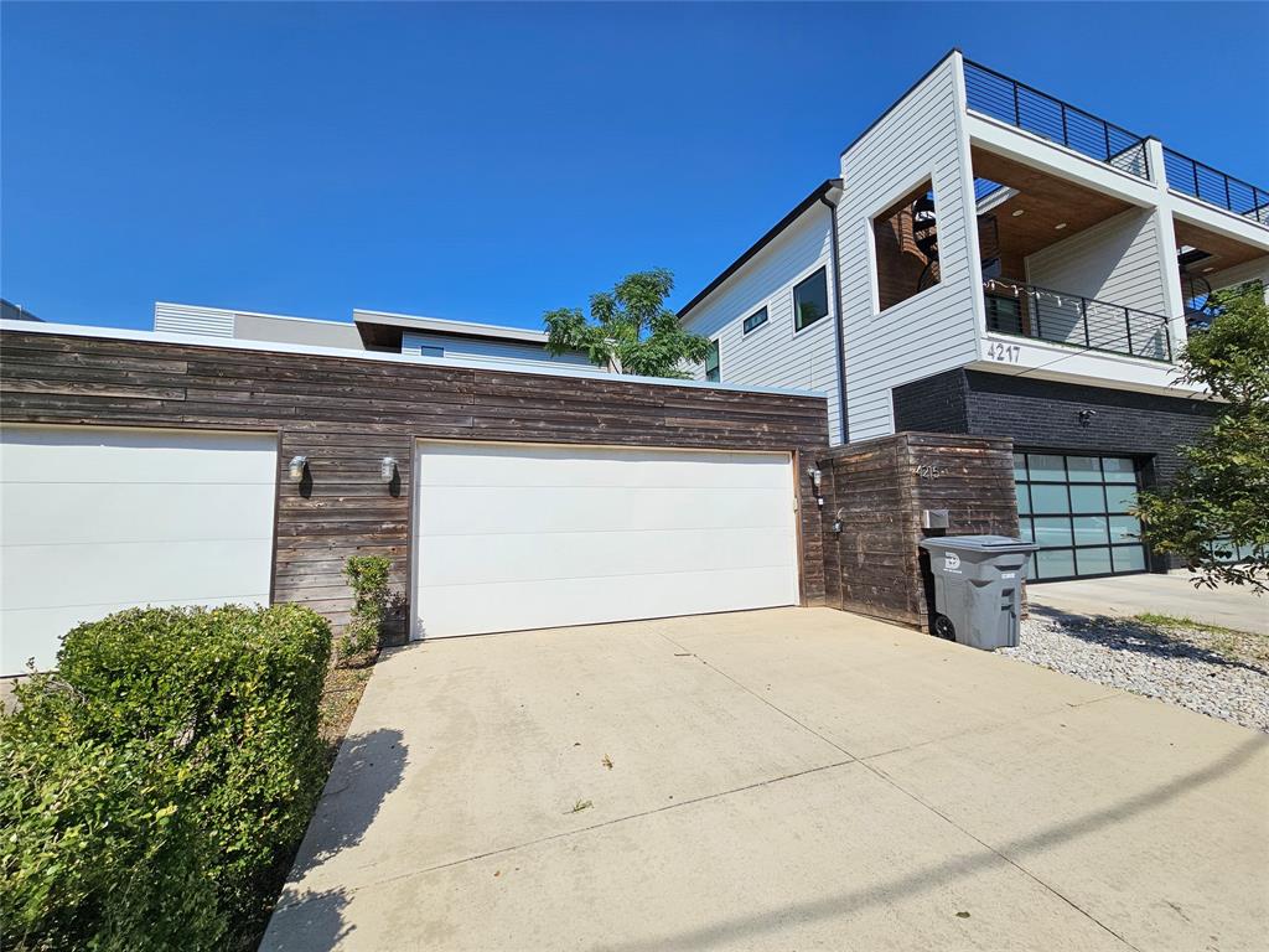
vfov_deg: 89.9
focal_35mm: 13
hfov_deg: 106.2
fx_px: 477
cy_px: 476
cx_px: 634
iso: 50
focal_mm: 2.2
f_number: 2.2
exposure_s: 1/5271
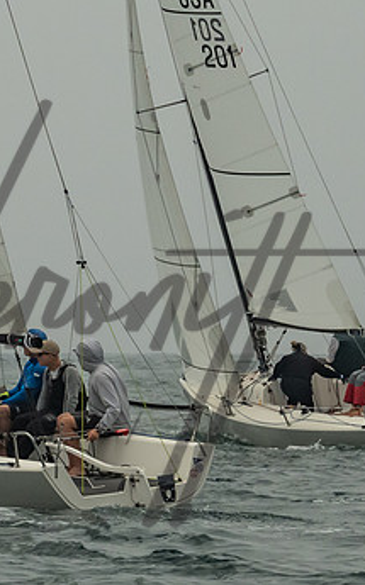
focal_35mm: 399
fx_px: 6364
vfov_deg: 5.3
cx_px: 104
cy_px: 187
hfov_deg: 3.3
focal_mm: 130
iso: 800
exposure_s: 1/3200
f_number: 9
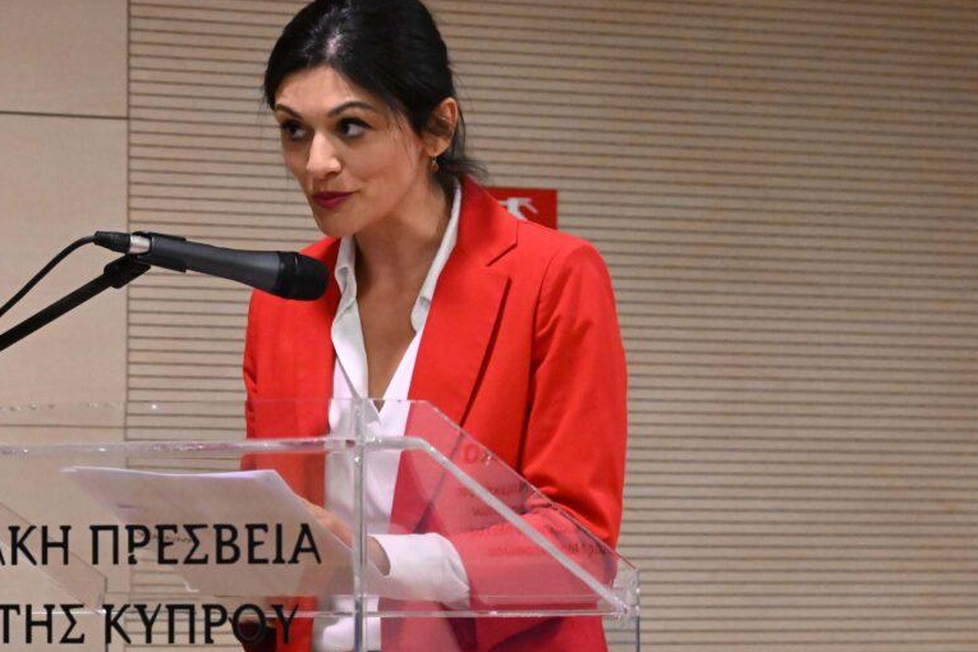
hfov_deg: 8.5
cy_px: 324
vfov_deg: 5.7
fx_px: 6547
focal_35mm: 241
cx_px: 376
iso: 8000
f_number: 5.6
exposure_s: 1/250
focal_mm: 120
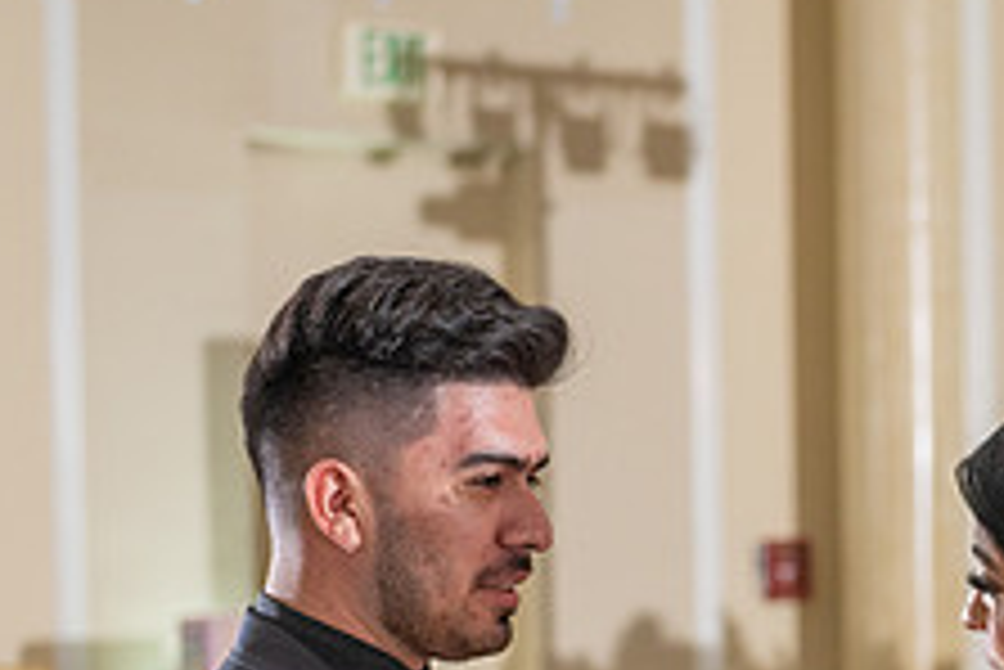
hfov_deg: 11.2
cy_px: 839
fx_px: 5079
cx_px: 959
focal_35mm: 182
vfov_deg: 7.5
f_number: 4
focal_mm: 70
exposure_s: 1/160
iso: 800
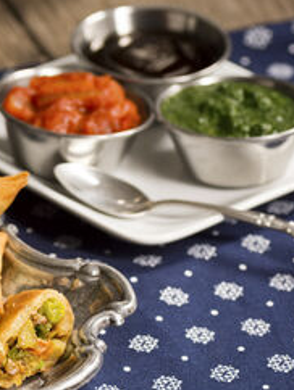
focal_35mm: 268
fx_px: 3030
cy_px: 251
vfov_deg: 7.4
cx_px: -99
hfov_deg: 5.5
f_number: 5
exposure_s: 2
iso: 100
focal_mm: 90
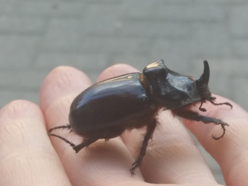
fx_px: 201
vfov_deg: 49.8
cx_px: 124
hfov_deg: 63.4
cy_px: 93
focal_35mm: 28
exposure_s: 1/183
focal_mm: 3.7
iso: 64
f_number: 1.9
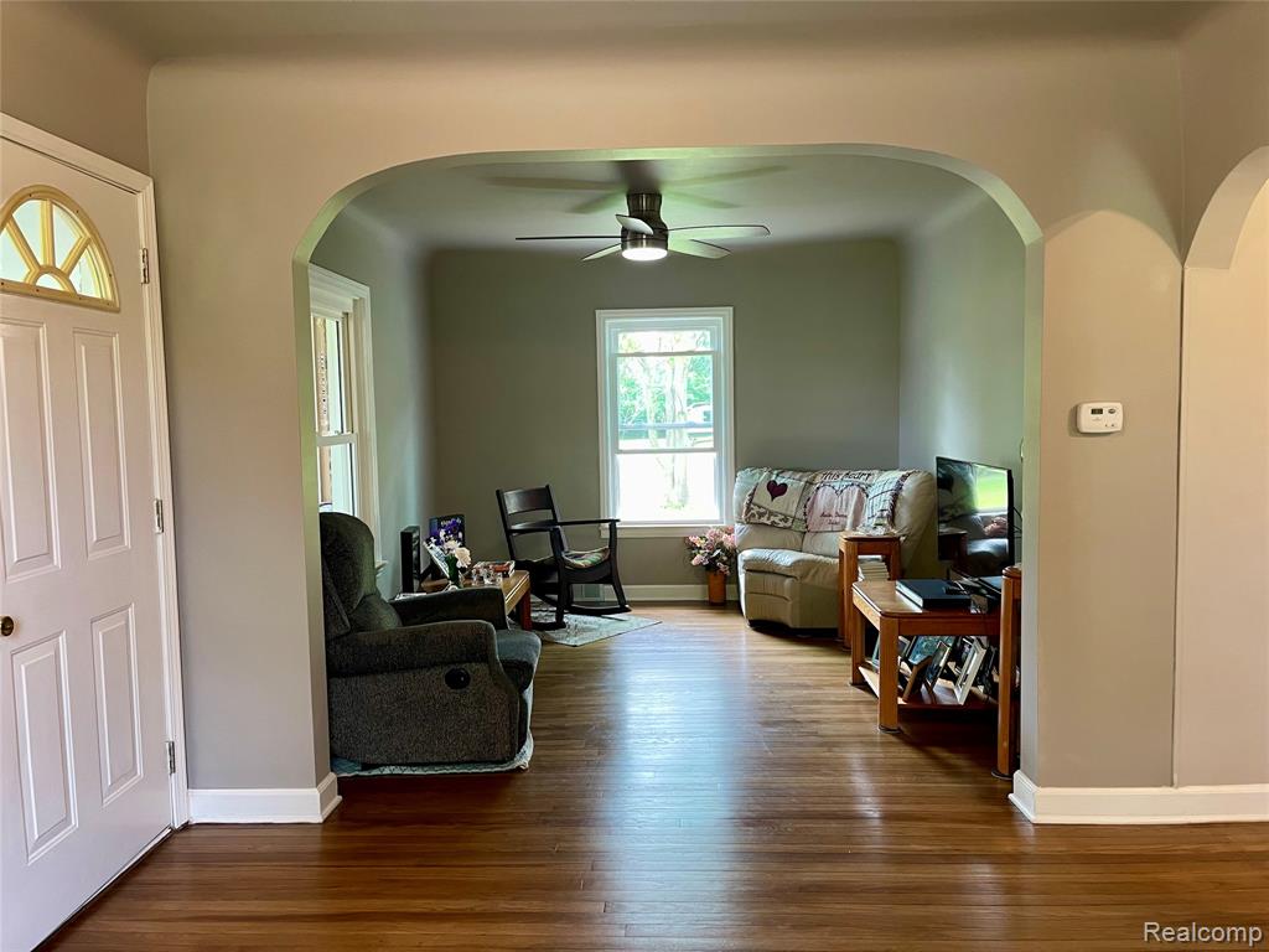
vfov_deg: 54.9
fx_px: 916
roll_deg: +1.1
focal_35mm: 25
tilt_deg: -4.6
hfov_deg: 69.4
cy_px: 476
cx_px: 634
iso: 200
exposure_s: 1/60
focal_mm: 5.1
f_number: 1.6
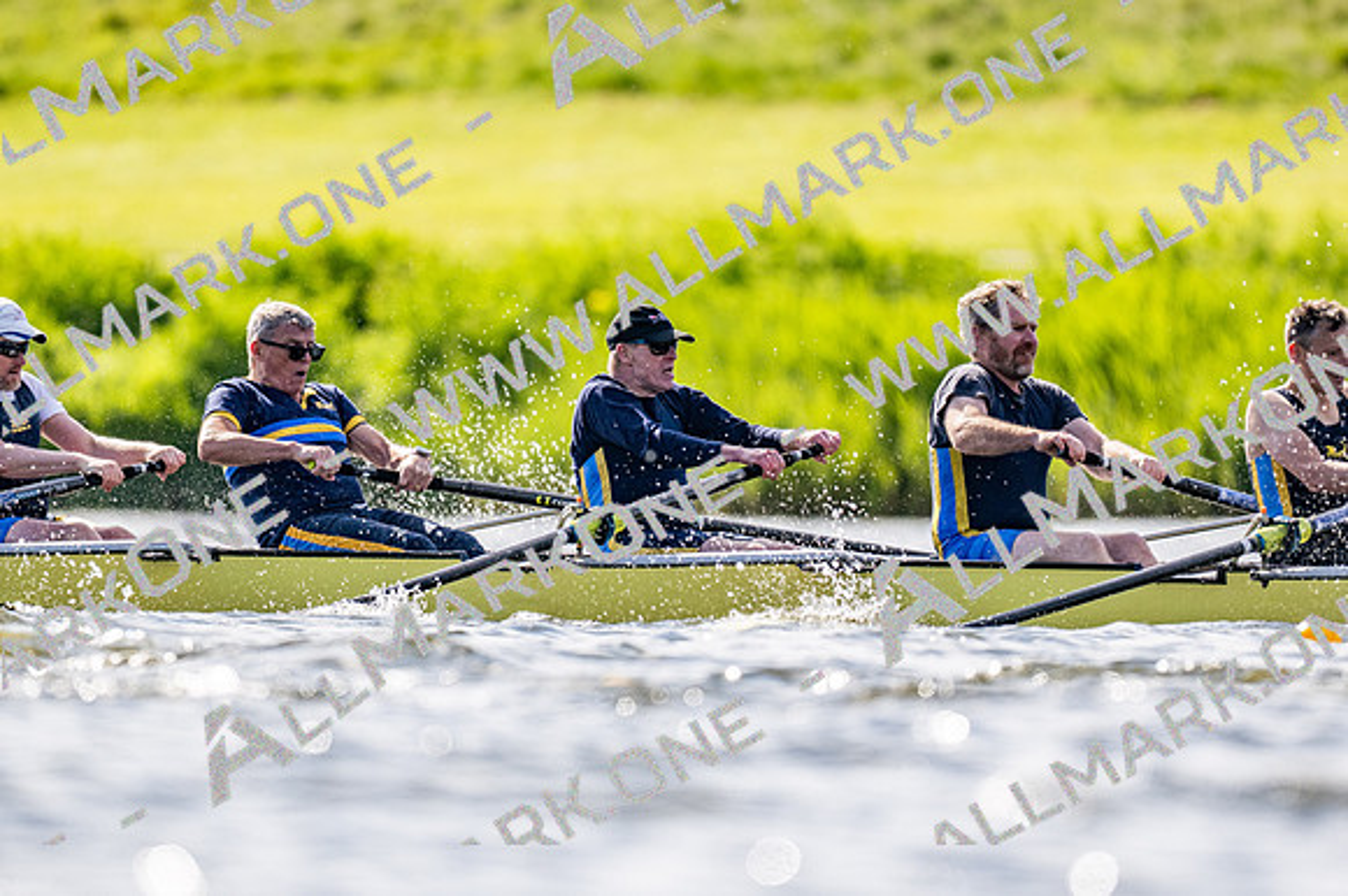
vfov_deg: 1.5
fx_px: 33679
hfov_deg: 2.3
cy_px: 448
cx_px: 674
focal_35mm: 900
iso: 280
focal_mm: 600
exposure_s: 1/2500
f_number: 4
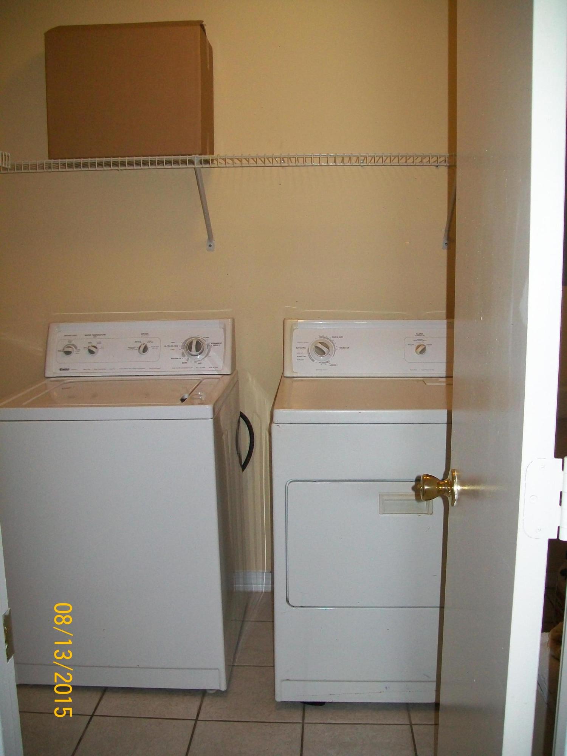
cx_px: 284
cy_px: 378
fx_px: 743
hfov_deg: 41.8
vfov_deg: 54.0
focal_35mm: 34
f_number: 2.7
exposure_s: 1/60
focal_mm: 6.1
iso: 160
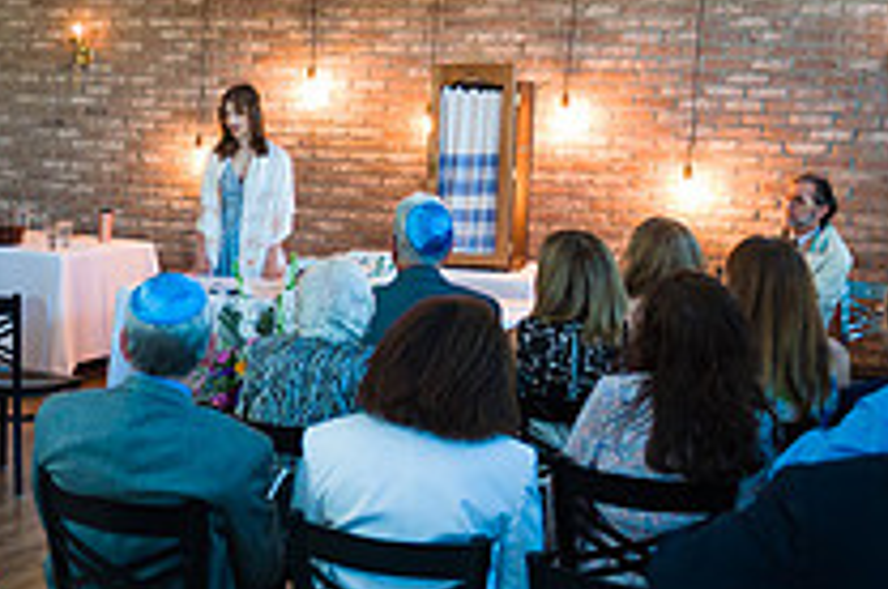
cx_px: -51
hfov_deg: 27.9
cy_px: 333
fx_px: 1650
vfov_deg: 20.2
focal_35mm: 67
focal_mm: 24
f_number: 3.2
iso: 1250
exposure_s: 1/200
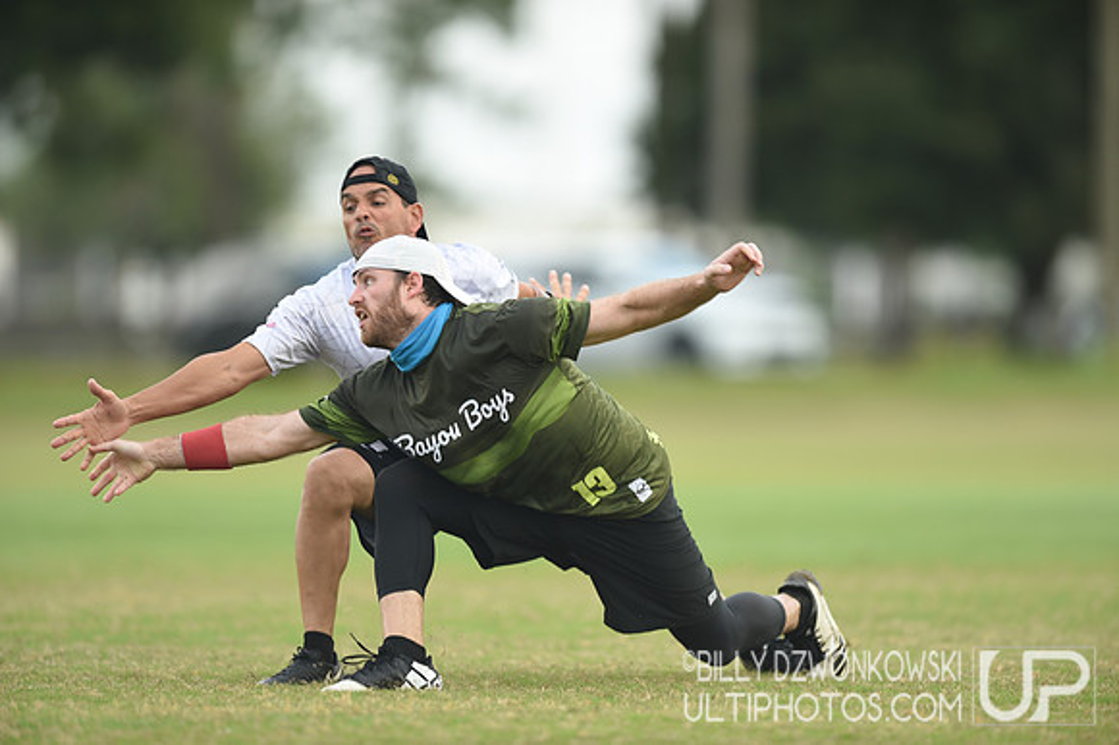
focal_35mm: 400
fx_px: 12426
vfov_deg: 3.4
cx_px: 560
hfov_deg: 5.2
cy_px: 372
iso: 200
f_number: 2.8
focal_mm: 400
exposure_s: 1/800
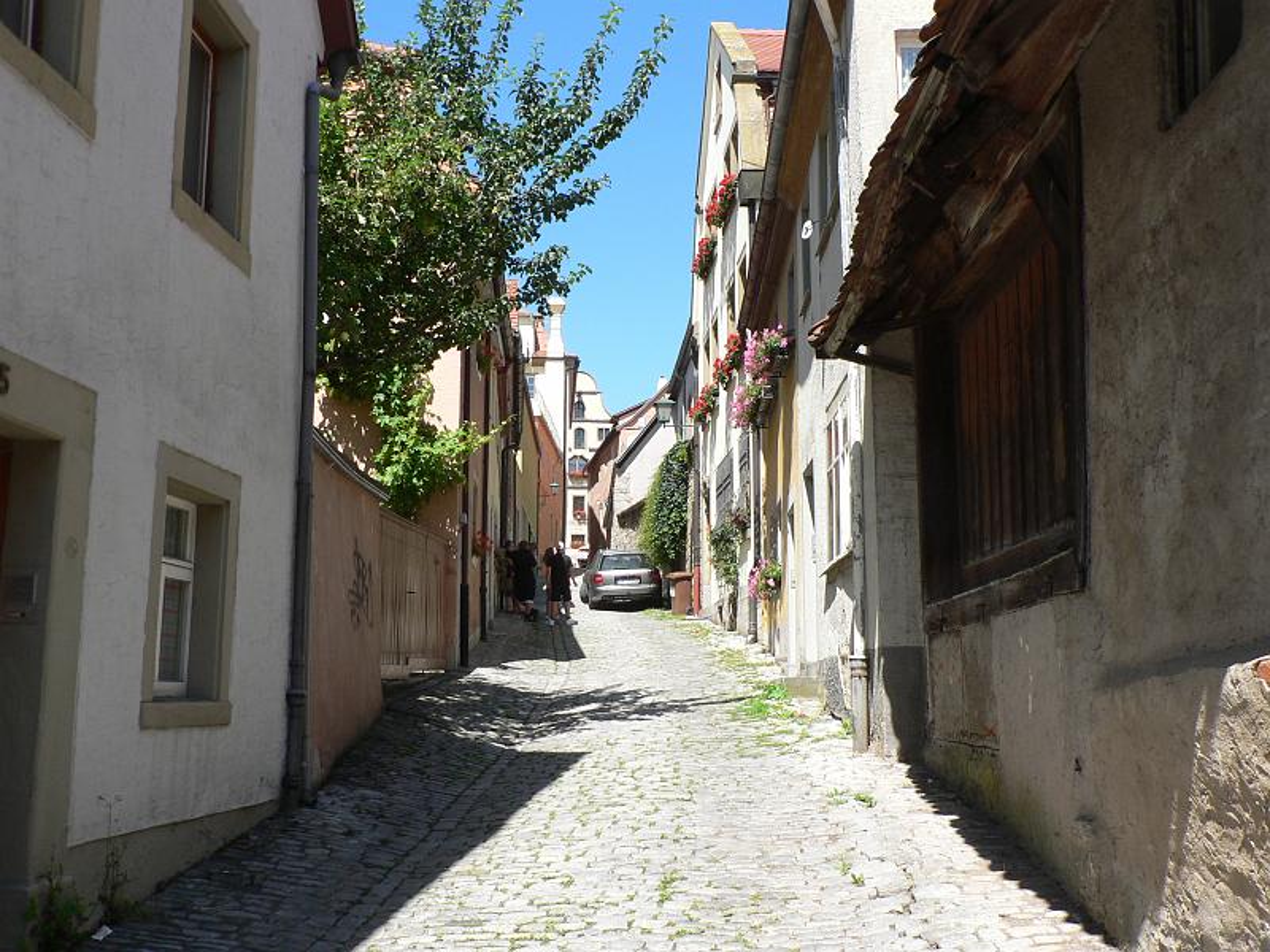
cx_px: 635
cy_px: 476
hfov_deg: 51.4
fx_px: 1321
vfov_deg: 39.7
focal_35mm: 36
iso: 80
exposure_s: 1/400
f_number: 4
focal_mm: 6
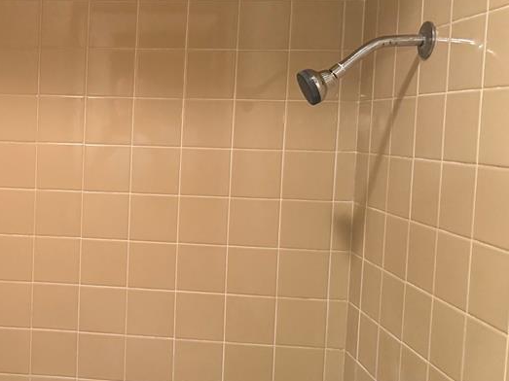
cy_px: 162
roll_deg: -2.0
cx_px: 42
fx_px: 691
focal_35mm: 47
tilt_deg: -3.1
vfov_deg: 30.8
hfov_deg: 37.5
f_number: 1.78
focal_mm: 6.76
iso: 800
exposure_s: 1/60
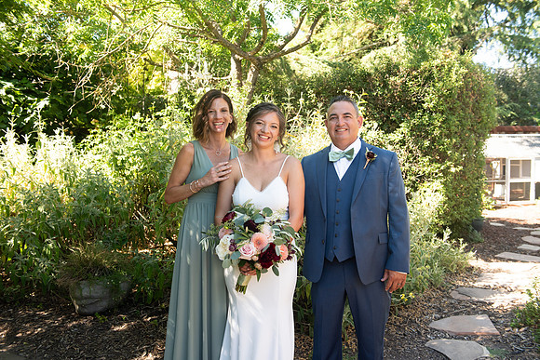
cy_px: 180
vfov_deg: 38.9
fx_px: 510
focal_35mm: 34
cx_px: 270
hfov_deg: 55.8
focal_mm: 34
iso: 640
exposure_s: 1/320
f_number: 4.5
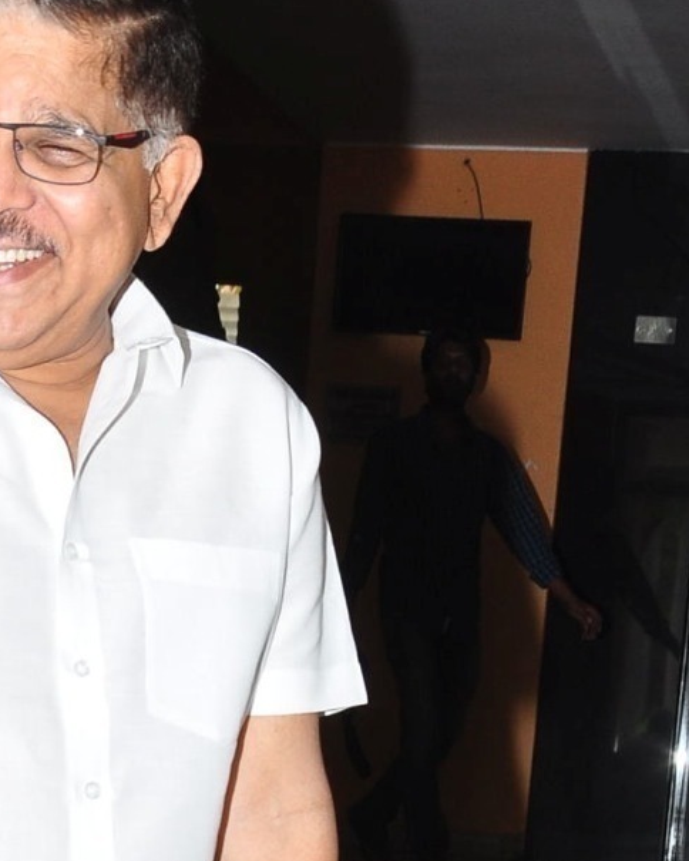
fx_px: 3212
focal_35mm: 126
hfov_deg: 12.2
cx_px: 202
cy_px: 1121
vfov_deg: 14.6
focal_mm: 30
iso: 400
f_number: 9
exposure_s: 1/125
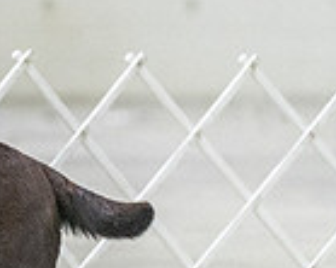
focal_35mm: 580
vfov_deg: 2.7
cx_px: -294
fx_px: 5764
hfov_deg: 3.3
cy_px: -10
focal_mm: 127
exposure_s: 1/400
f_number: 3.2
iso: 6400
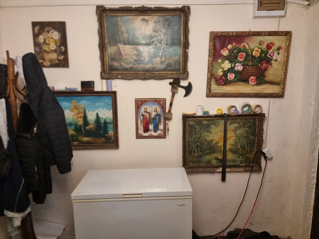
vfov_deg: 56.8
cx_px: 160
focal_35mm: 24
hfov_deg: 71.6
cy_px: 120
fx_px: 221
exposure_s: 1/50
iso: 640
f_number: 1.8
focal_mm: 6.7
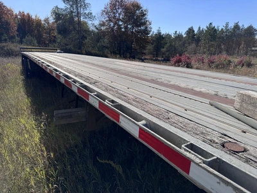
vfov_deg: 56.8
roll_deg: -0.3
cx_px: 128
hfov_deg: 71.6
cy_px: 96
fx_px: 178
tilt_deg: -13.2
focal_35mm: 24
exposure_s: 1/4950
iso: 80
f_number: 1.78
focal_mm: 6.76
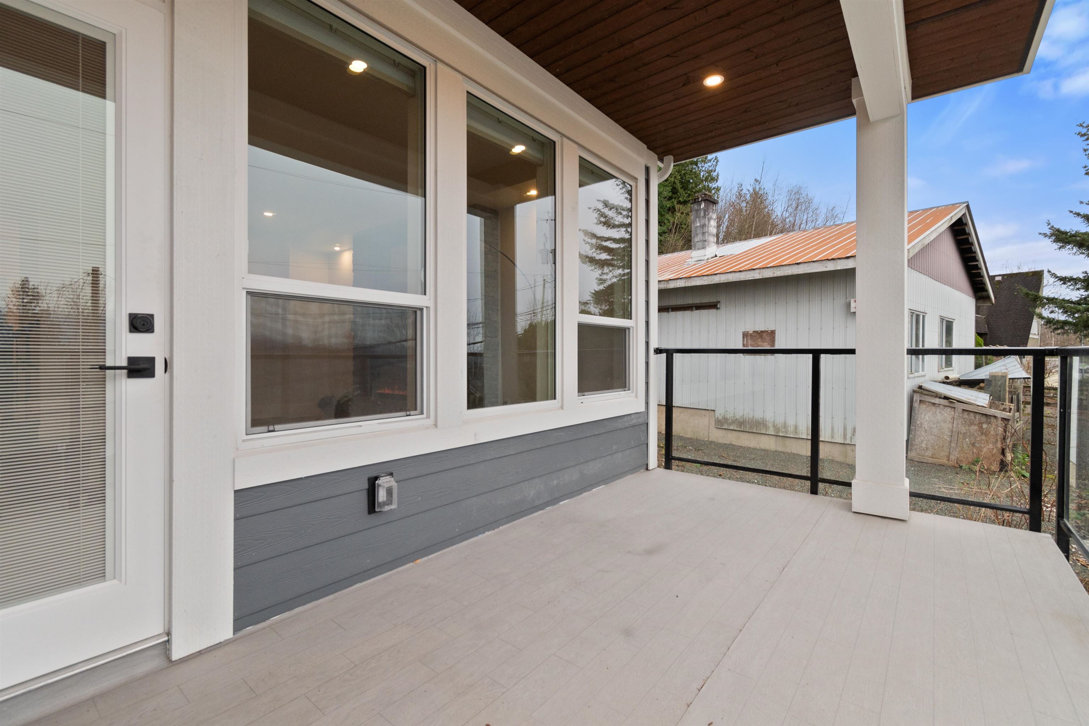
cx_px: 544
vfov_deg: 77.3
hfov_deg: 100.4
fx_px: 454
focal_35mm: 15
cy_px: 363
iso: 250
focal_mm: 10
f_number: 6.3
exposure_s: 1/160
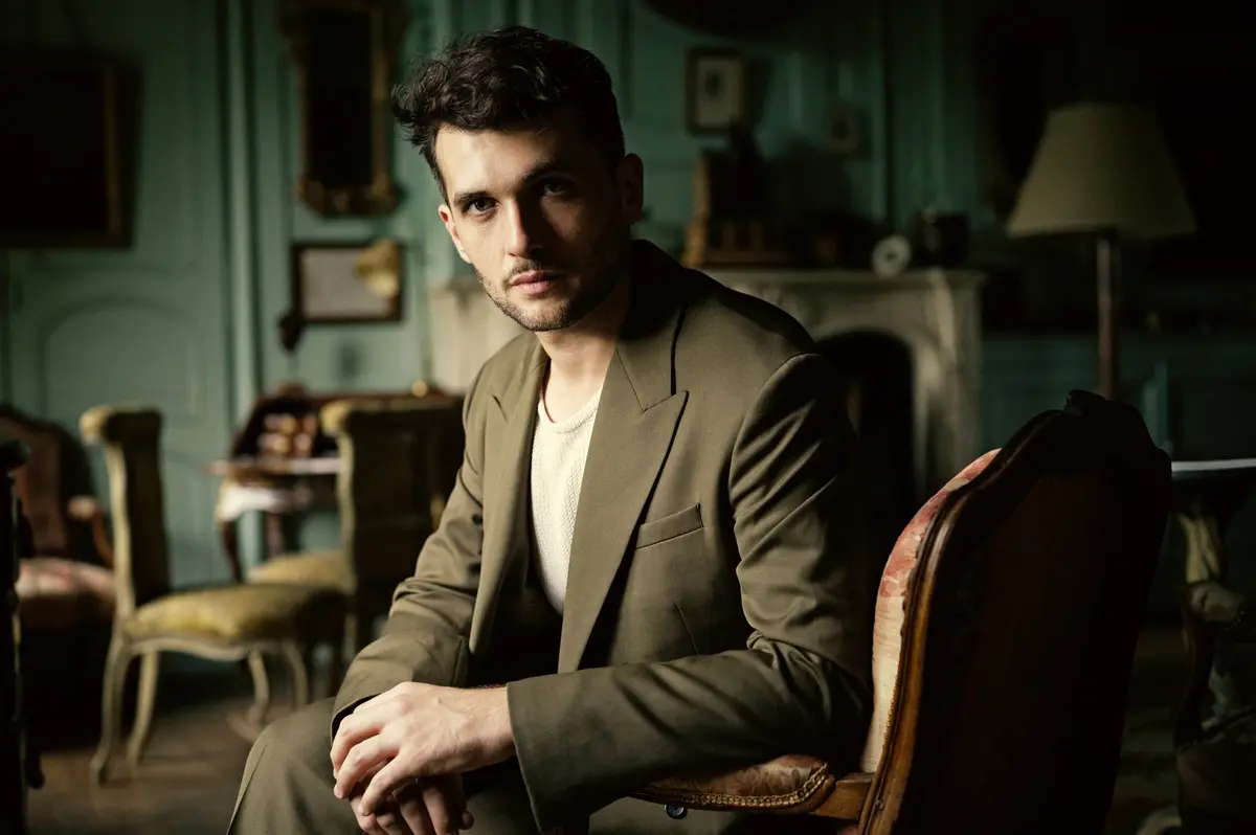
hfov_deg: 39.6
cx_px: 628
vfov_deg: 26.9
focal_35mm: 50
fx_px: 1743
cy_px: 418
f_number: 2.5
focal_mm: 50
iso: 2000
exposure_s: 1/80
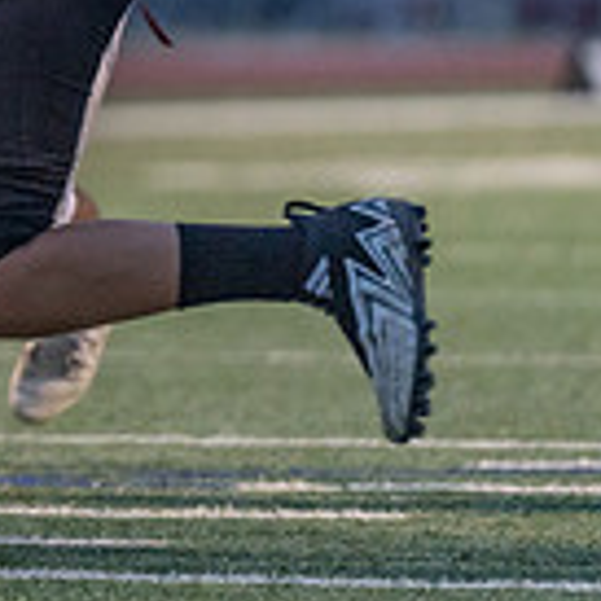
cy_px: -178
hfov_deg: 2.4
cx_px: -509
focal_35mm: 719
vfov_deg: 2.4
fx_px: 14123
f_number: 2.8
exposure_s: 1/1250
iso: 4000
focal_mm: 200
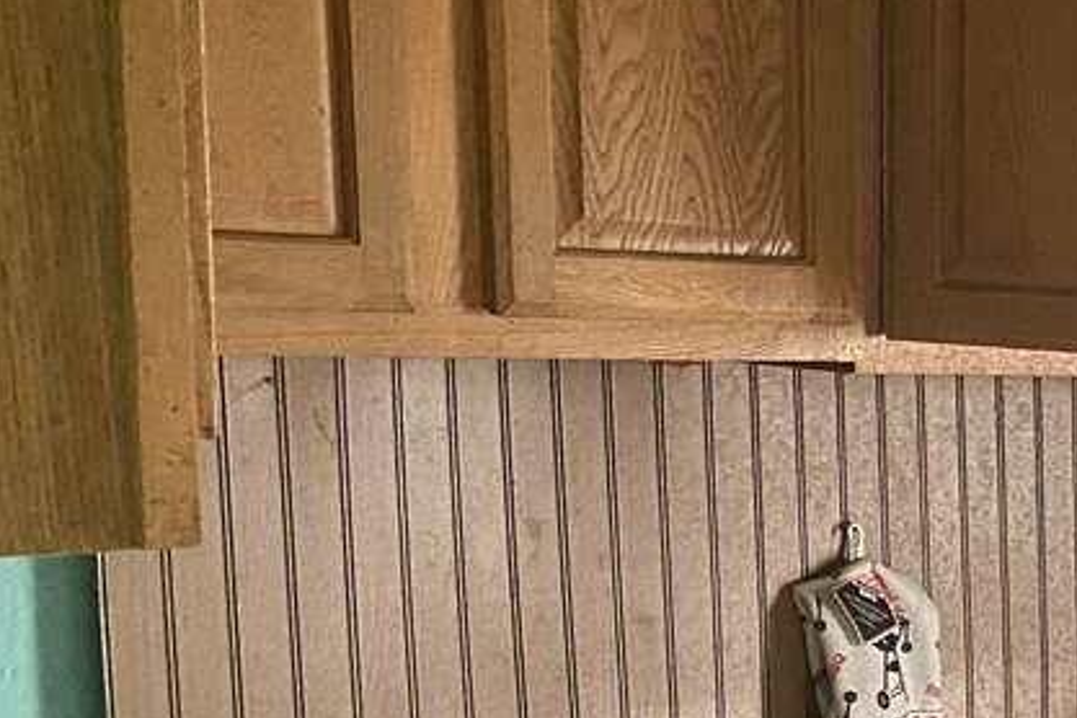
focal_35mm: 83
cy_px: 814
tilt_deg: -9.9
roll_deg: -1.7
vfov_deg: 15.9
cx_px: 1423
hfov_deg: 21.9
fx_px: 2483
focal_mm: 4.25
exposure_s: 1/47
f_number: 1.8
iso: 500
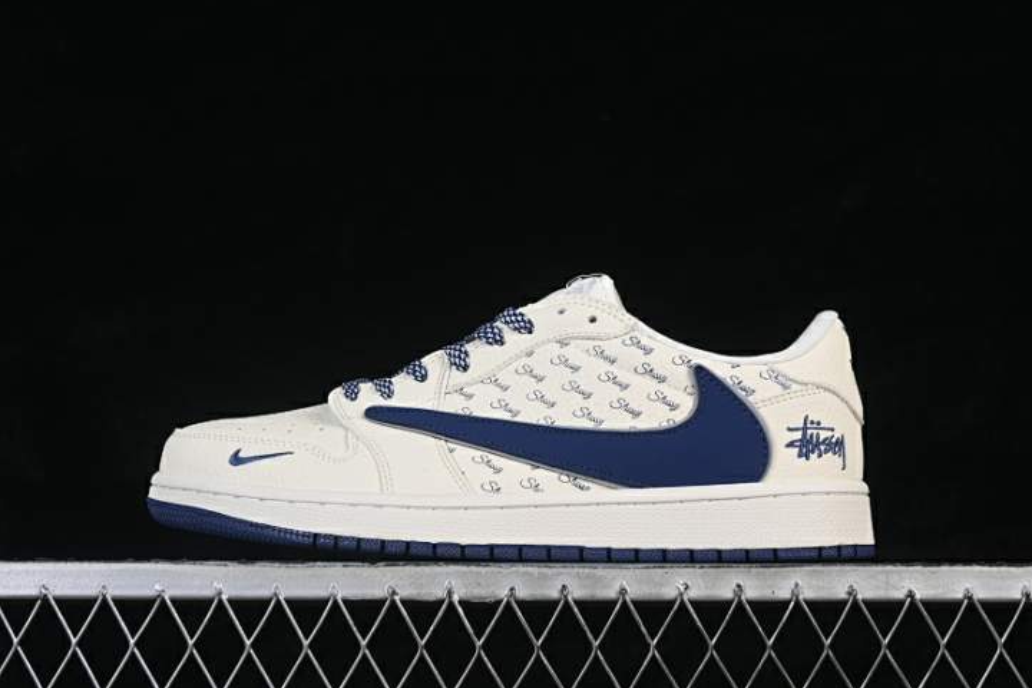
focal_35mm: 76
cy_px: 343
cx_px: 522
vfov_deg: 17.9
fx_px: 2178
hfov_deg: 26.7
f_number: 8
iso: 160
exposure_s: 1/80
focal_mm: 50
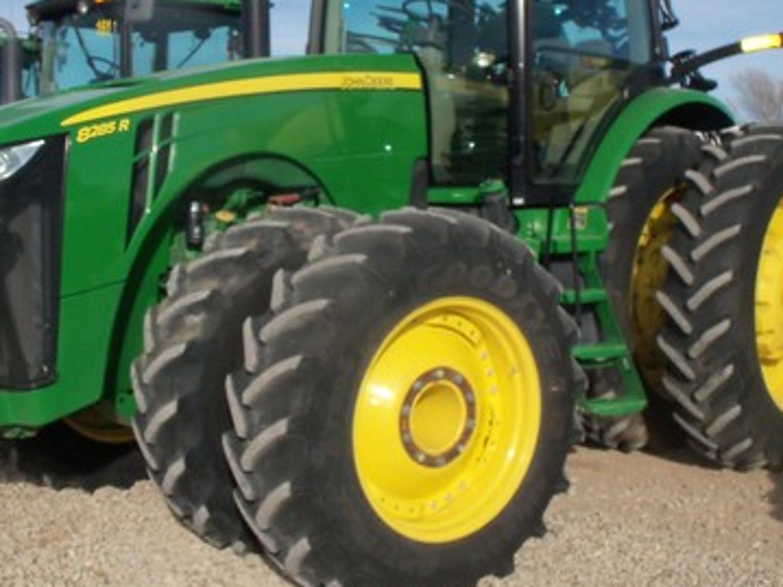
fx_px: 1198
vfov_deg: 27.4
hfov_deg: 36.0
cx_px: 305
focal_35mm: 53
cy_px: 227
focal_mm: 6.3
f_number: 5.5
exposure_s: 1/640
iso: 80
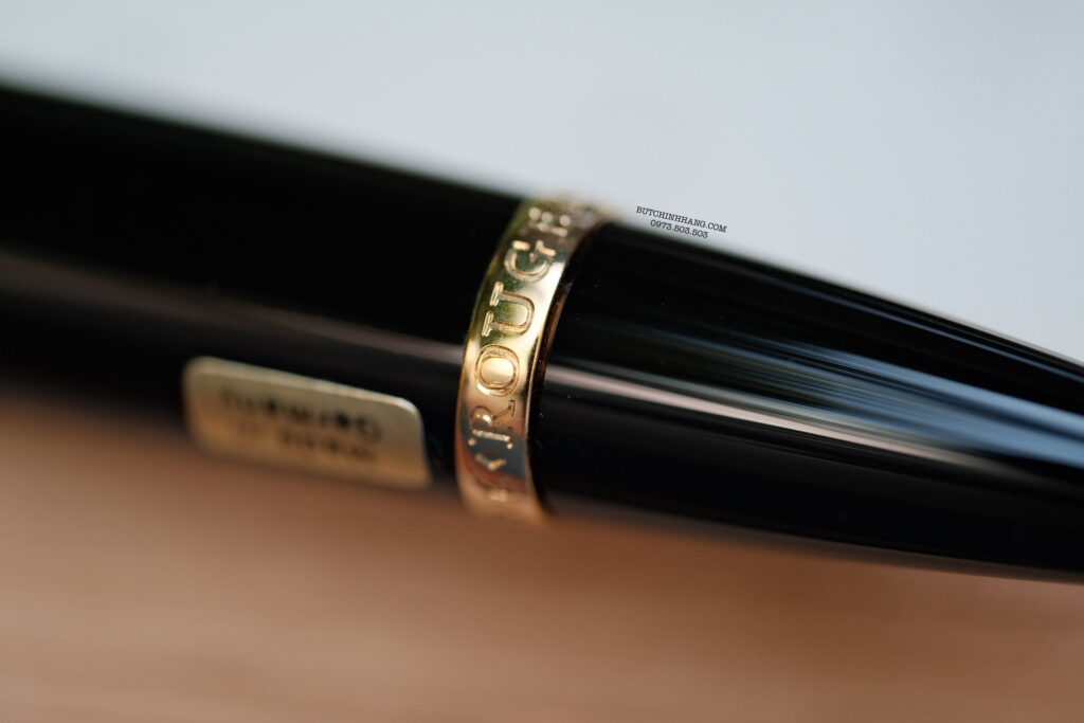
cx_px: 542
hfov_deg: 17.1
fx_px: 3614
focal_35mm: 120
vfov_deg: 11.4
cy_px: 362
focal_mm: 80
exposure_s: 1/170
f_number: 2.8
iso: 320
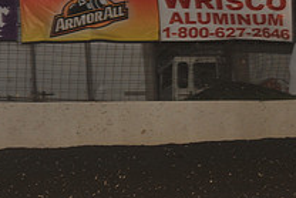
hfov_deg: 9.1
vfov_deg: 6.1
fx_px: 1835
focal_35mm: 223
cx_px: 394
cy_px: 251
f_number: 6.3
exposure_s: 1/320
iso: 800
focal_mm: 80
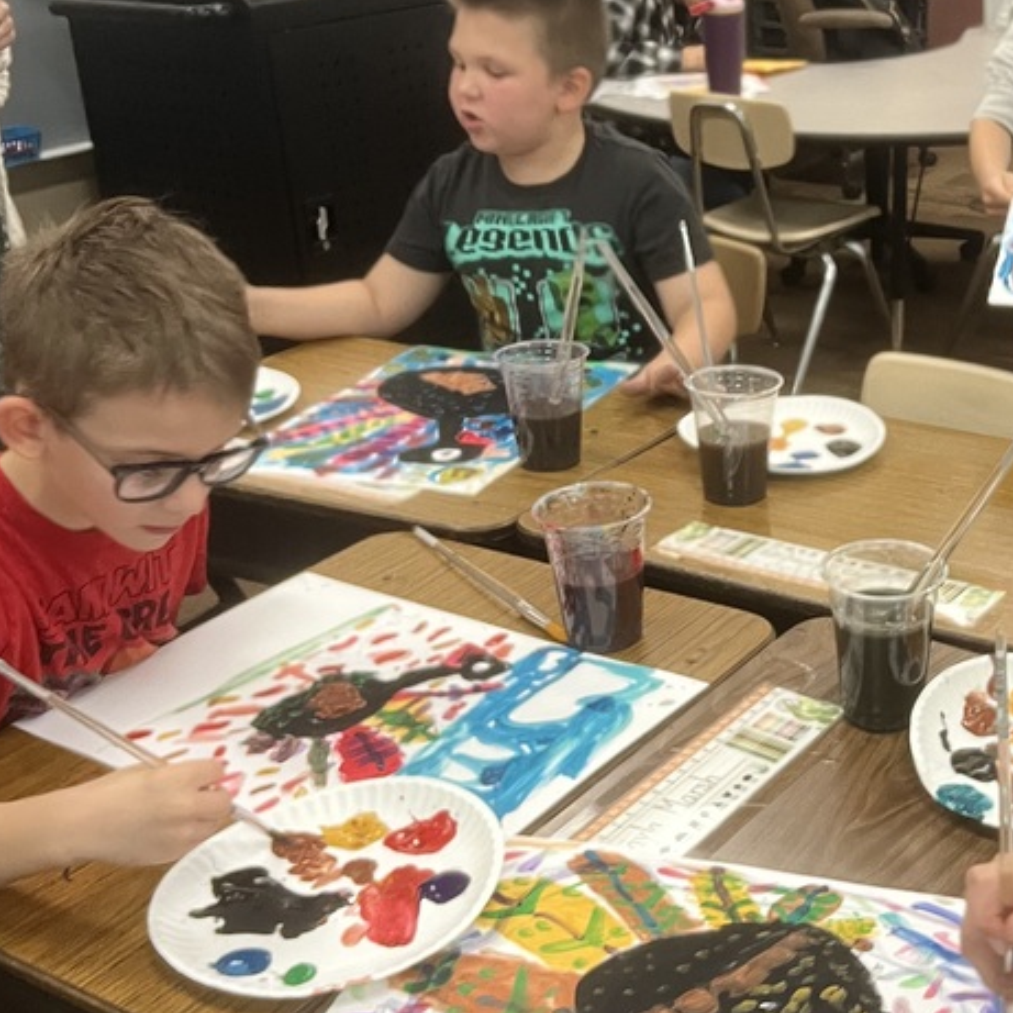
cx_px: 813
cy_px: 472
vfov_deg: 33.4
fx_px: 1689
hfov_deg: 32.5
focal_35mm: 51
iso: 320
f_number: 1.5
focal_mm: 5.7
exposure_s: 1/60
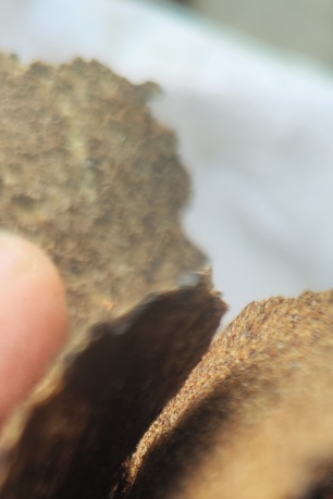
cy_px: 562
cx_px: 231
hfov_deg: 23.2
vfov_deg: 30.5
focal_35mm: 58
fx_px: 805
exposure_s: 1/138
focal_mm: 6.92
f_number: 1.9
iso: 50
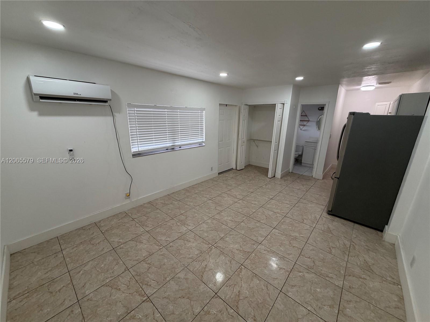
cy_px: 161
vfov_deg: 85.7
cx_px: 215
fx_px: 174
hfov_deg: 102.1
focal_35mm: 14
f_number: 2.2
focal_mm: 2.22
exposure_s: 1/120
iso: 160
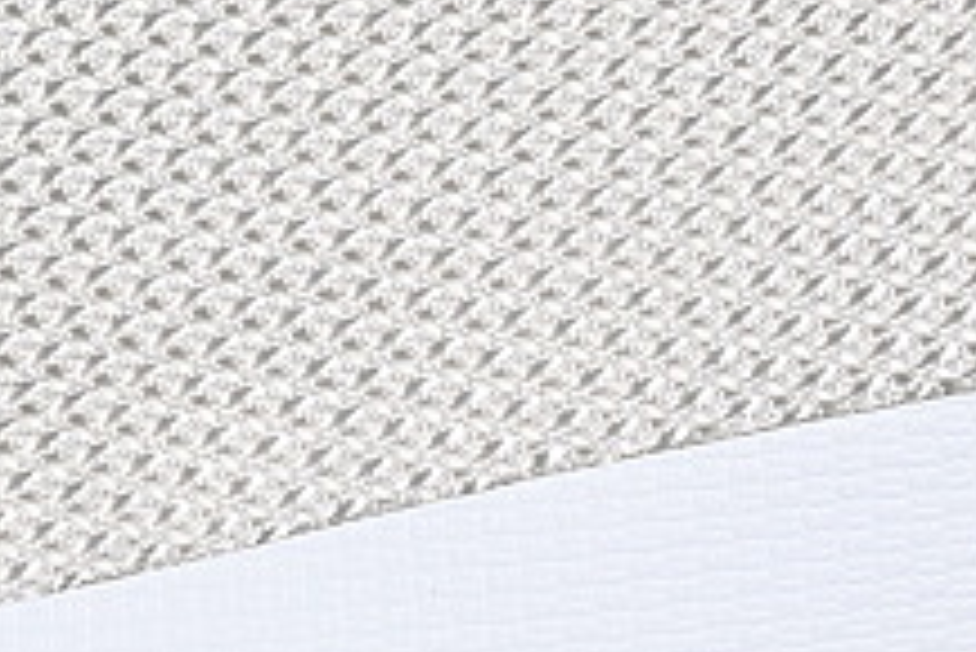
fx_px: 10119
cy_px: 180
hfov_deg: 5.5
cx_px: 517
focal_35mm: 373
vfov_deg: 3.7
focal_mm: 50
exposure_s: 1/80
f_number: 7.1
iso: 160
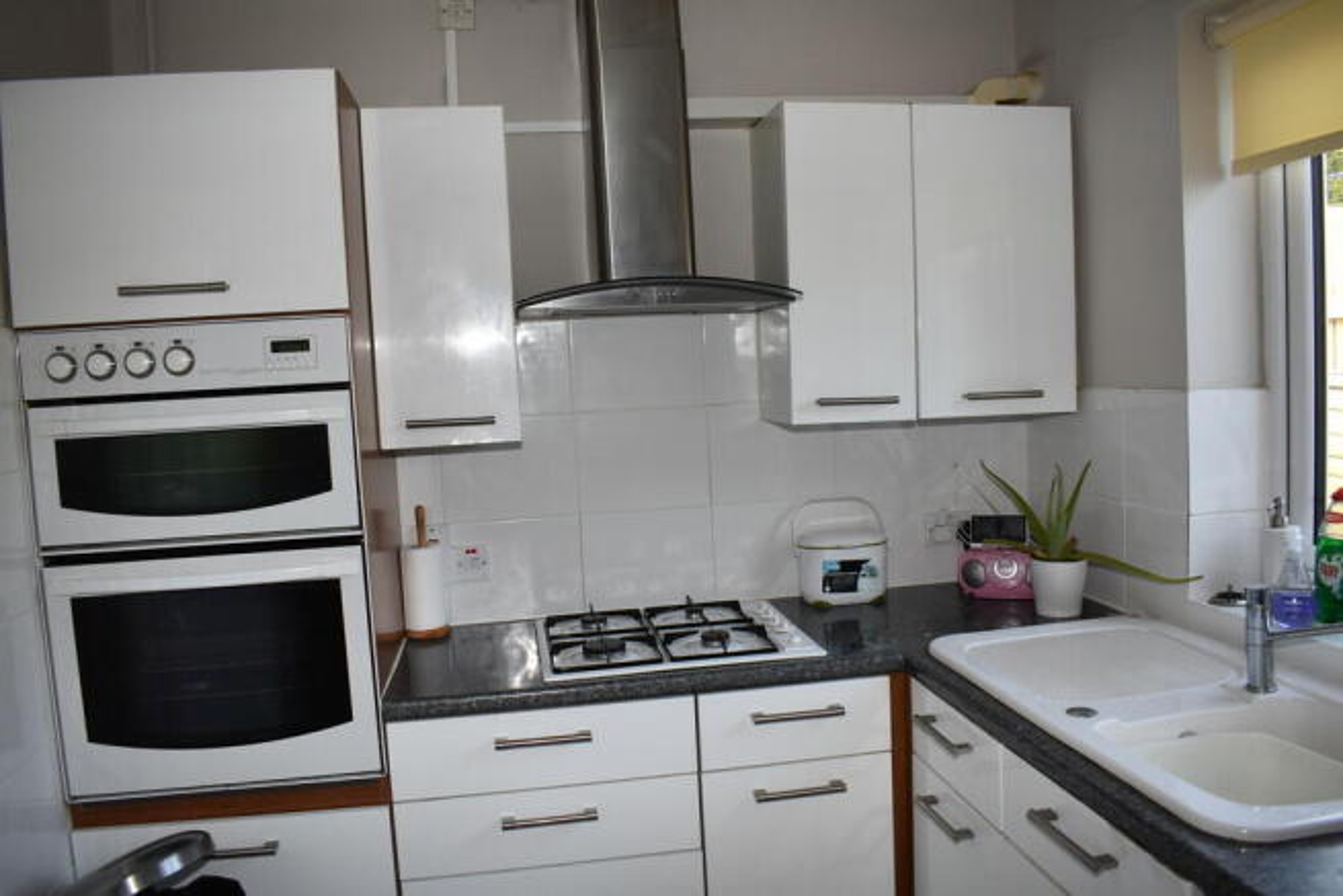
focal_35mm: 27
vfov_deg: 48.0
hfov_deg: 67.4
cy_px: 448
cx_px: 672
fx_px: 1007
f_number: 4.5
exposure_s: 1/160
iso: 450
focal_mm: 18
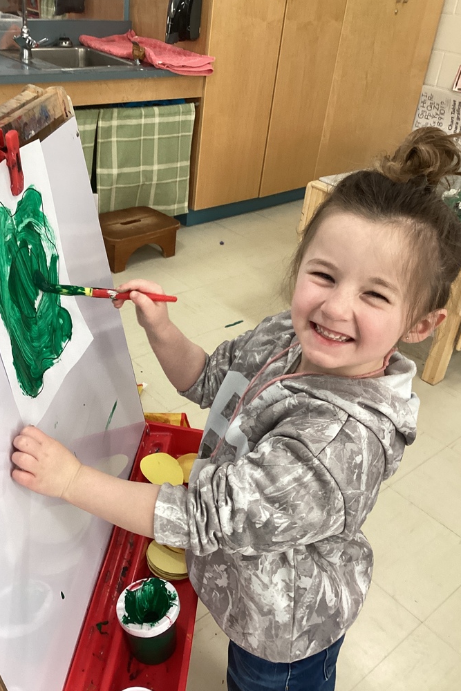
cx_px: 198
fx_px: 634
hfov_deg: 39.9
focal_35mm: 33
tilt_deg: -32.5
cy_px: 341
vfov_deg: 57.2
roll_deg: -6.1
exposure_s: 1/50
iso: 125
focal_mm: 3.3
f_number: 2.4
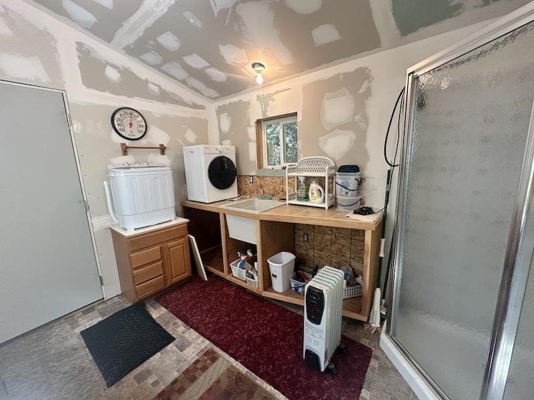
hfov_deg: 102.1
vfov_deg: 85.7
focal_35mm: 14
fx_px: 216
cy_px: 200
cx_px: 267
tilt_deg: -9.8
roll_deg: +2.2
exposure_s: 1/60
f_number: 2.2
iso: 160
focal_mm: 2.22
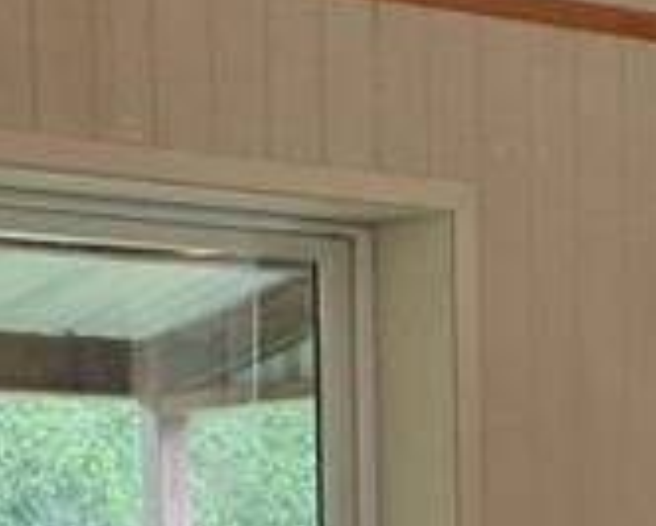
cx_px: 743
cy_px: 1064
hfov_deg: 10.9
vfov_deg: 8.4
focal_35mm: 175
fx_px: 3400
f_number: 1.8
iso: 160
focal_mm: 3
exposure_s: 1/60
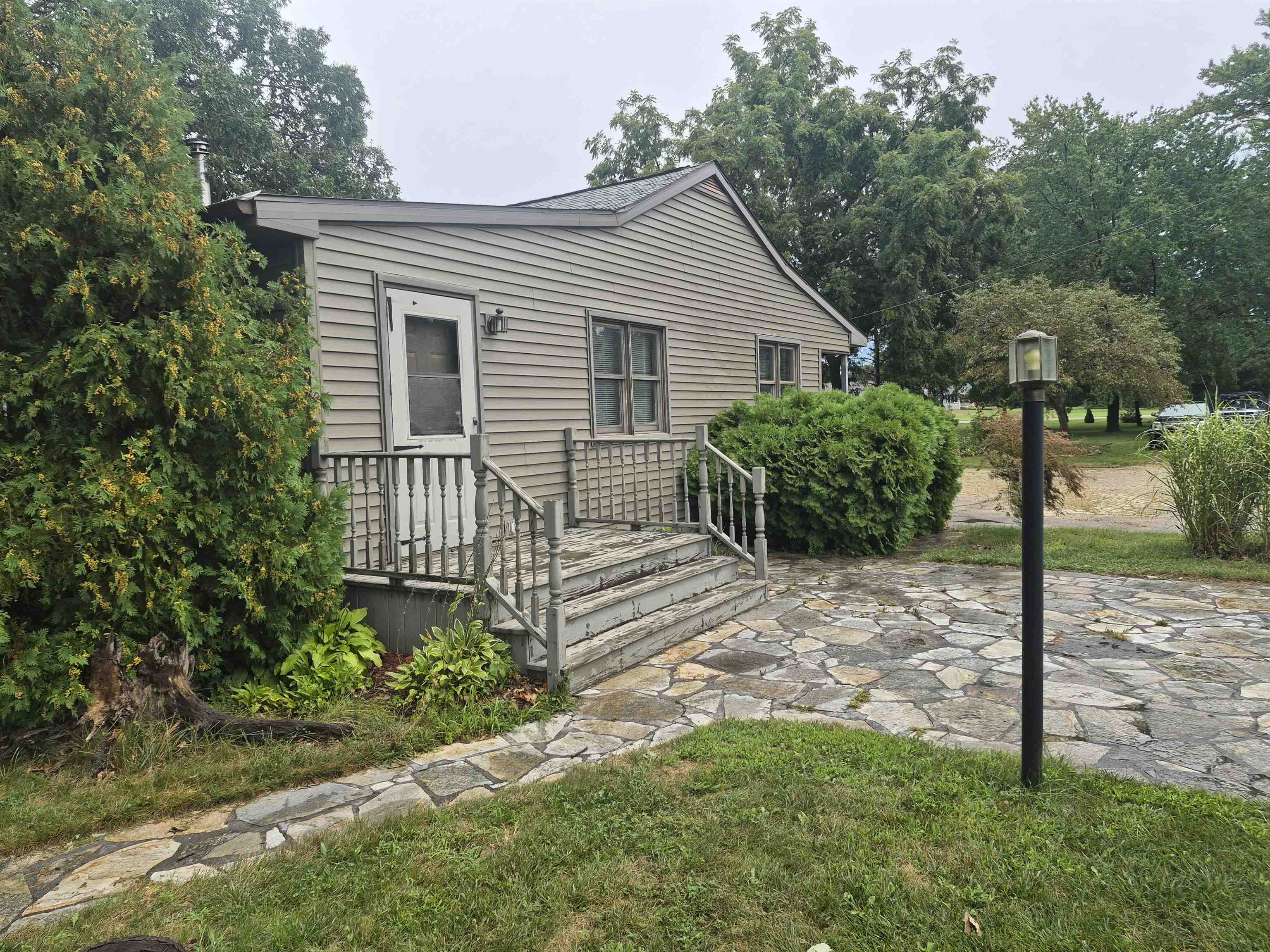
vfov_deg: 58.9
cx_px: 635
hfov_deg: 73.9
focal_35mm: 23
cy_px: 476
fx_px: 844
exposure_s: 1/3584
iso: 80
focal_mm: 5.4
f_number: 1.8
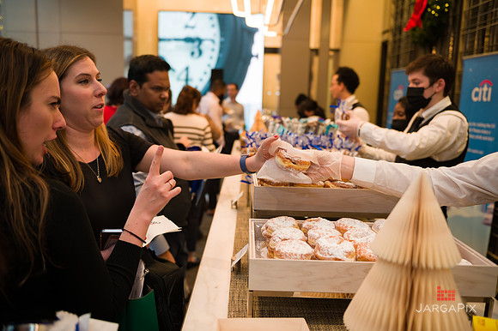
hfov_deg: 58.7
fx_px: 442
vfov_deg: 41.1
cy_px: 166
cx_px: 249
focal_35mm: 32
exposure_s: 1/160
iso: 400
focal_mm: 32
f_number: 3.2
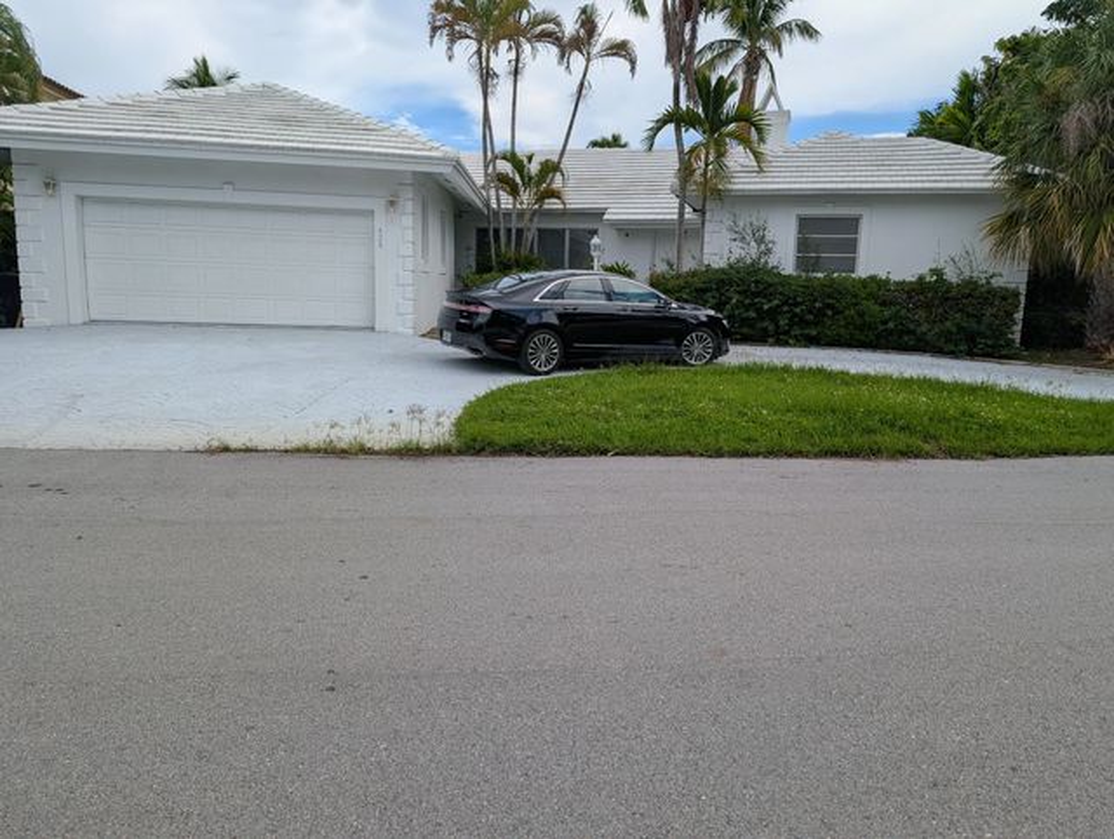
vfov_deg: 56.9
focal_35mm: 24
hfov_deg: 71.5
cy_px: 420
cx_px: 557
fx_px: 774
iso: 22
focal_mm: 6.9
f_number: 1.68
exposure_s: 1/1167
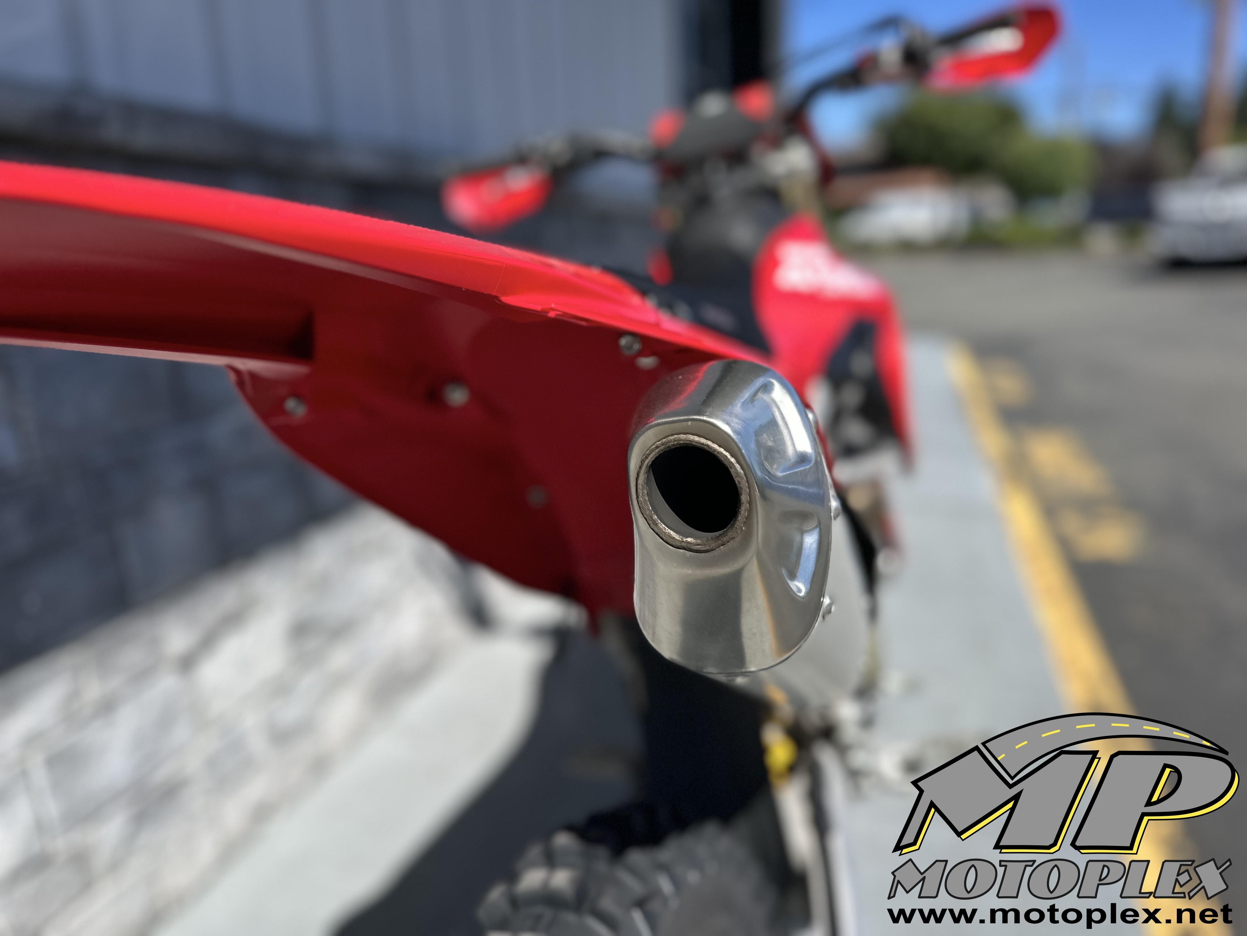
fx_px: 865
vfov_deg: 56.8
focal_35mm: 24
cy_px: 468
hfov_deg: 71.6
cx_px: 624
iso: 80
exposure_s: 1/2591
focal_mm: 6.86
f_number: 1.78
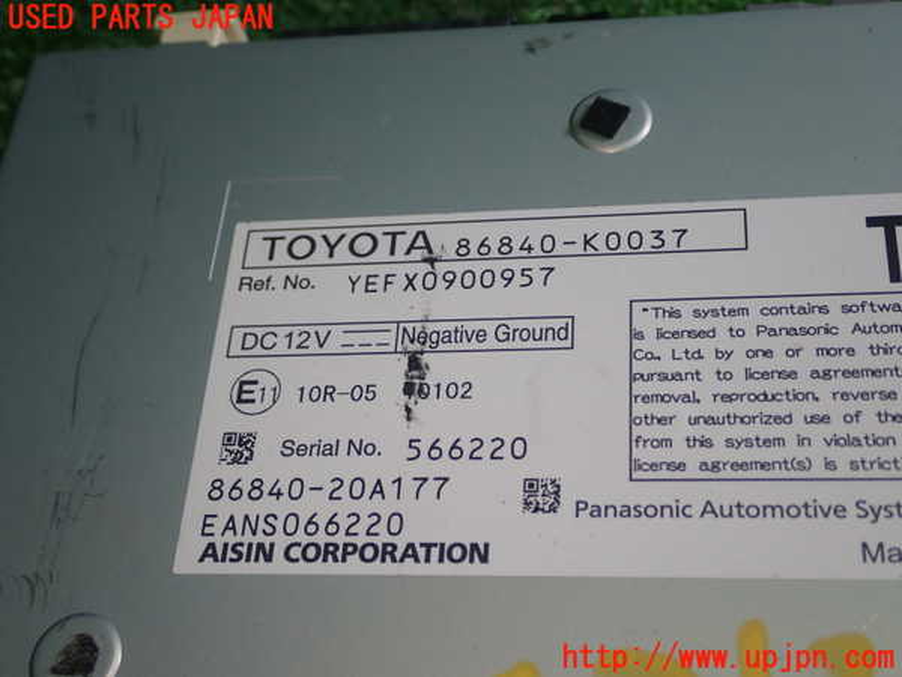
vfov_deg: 29.1
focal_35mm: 50
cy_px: 338
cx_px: 451
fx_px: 1303
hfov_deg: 38.2
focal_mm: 9.01
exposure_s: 1/100
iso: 200
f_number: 3.2
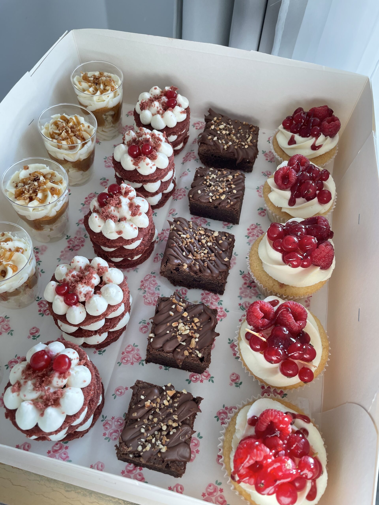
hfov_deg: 53.1
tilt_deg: -55.6
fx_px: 380
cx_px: 190
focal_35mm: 26
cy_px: 252
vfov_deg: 67.3
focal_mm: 4.2
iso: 64
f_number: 1.6
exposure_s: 1/121
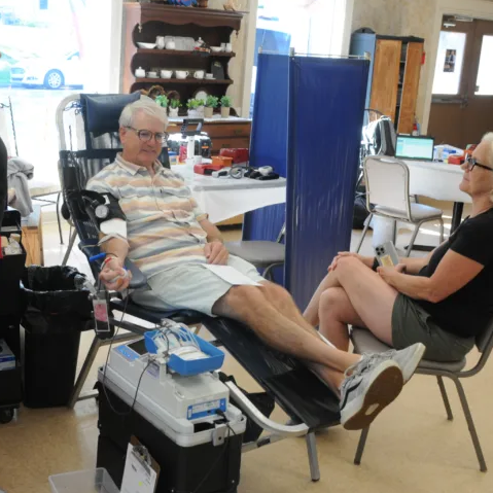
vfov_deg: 35.4
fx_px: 773
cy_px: 249
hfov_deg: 35.0
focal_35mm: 48
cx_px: 164
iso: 640
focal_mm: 24
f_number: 5
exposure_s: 1/50
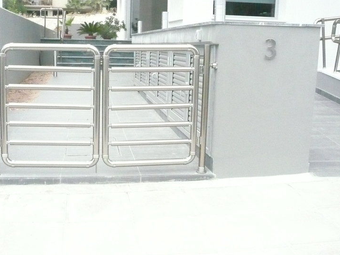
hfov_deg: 46.5
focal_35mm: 40
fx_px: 393
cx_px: 134
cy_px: 123
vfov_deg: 36.0
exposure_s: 1/800
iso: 1250
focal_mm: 4.6
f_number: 8
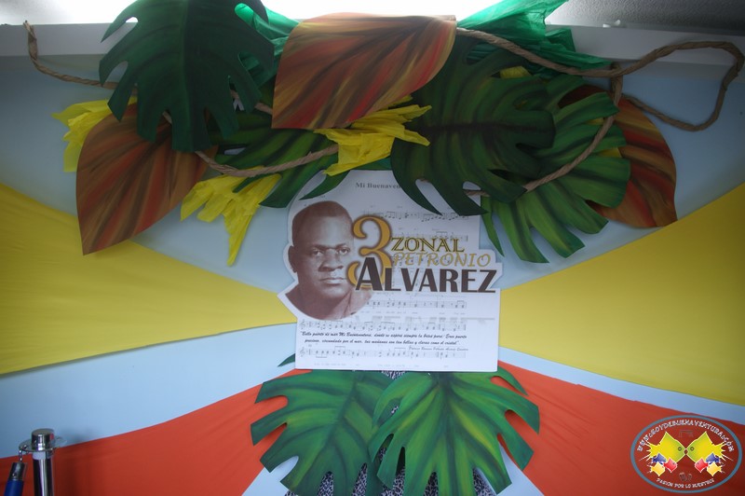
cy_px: 248
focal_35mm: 27
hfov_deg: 67.4
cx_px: 372
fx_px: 558
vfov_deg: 47.9
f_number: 3.5
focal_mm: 18
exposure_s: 1/20
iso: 200
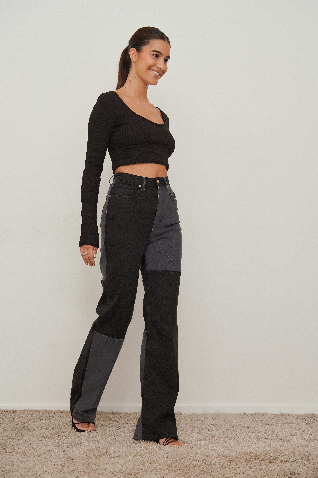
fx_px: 690
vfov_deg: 38.2
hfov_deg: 26.0
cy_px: 239
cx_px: 159
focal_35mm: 52
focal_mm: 52
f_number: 8
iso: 250
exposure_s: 1/125
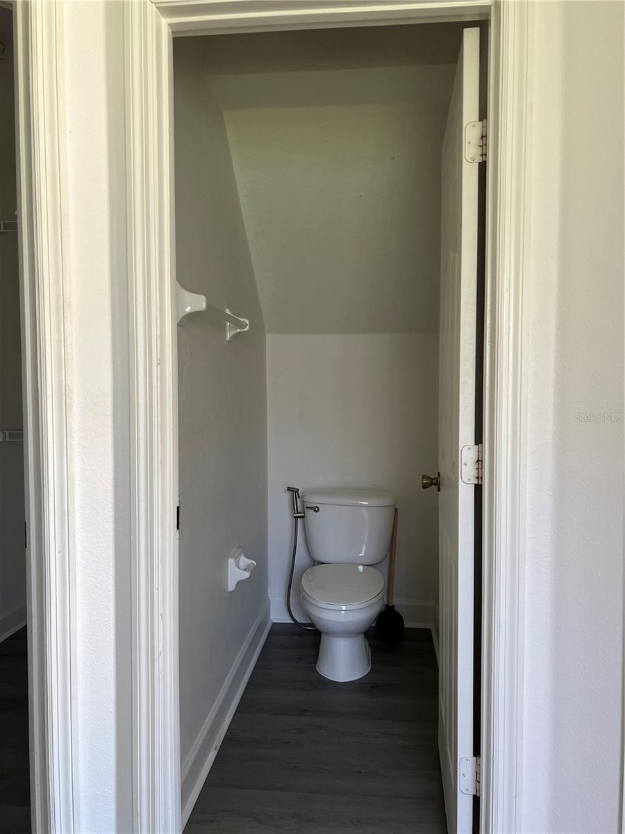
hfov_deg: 53.1
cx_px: 312
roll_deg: +0.0
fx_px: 626
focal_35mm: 26
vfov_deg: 67.3
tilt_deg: -2.0
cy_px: 417
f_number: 1.5
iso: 125
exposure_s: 1/112
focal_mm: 5.7
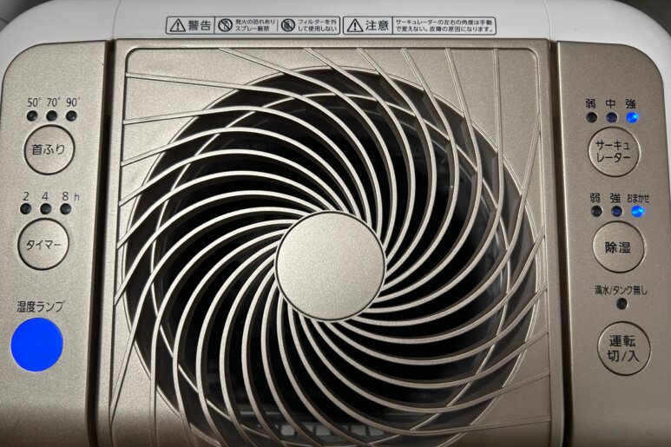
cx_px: 333
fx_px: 522
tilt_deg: -82.7
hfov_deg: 65.5
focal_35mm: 28
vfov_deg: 46.4
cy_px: 238
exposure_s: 1/50
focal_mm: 5.7
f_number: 1.5
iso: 80
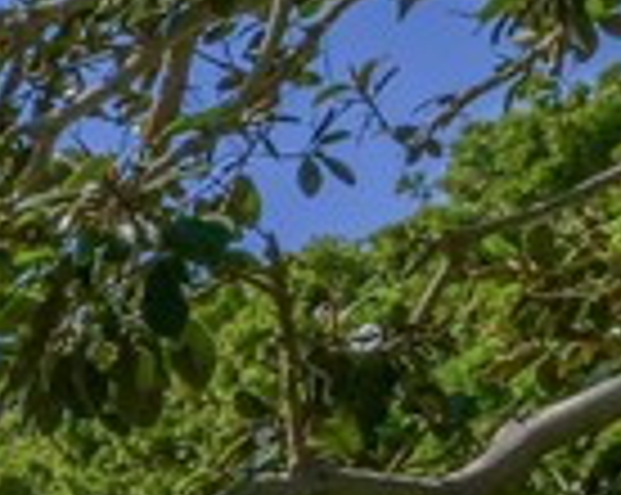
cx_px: -1494
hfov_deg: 9.8
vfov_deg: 11.4
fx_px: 2129
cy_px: 1116
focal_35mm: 116
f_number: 14
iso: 250
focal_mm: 8
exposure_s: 1/250
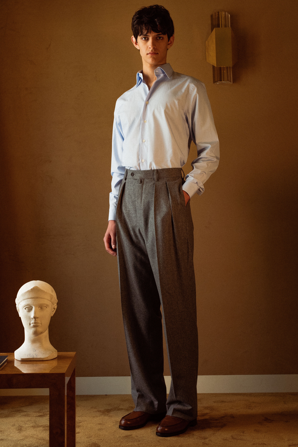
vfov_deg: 39.6
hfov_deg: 27.0
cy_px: 224
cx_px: 149
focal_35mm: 50
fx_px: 621
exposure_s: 1/160
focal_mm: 50
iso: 1250
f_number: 6.3
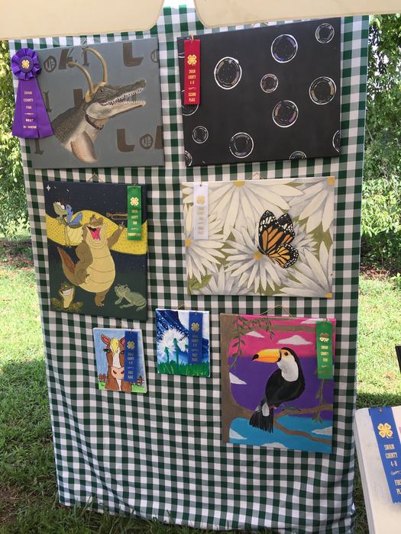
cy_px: 267
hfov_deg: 48.2
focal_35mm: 29
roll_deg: -1.4
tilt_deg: -12.9
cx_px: 200
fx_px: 448
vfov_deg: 61.7
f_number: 2.2
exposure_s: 1/354
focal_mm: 4.15
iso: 25
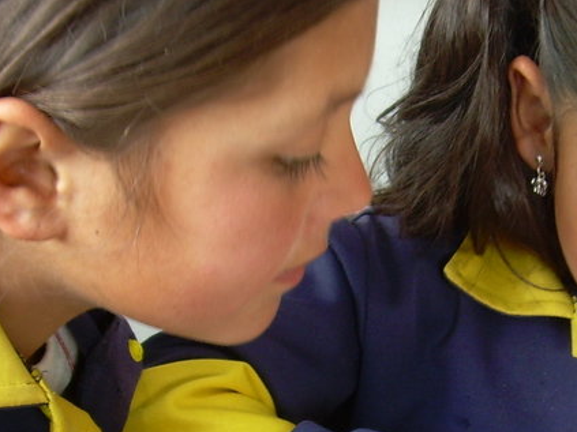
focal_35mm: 92
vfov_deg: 15.9
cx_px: 402
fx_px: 1533
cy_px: 391
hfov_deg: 21.2
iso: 50
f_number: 2.8
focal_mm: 6.3
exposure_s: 1/12.3
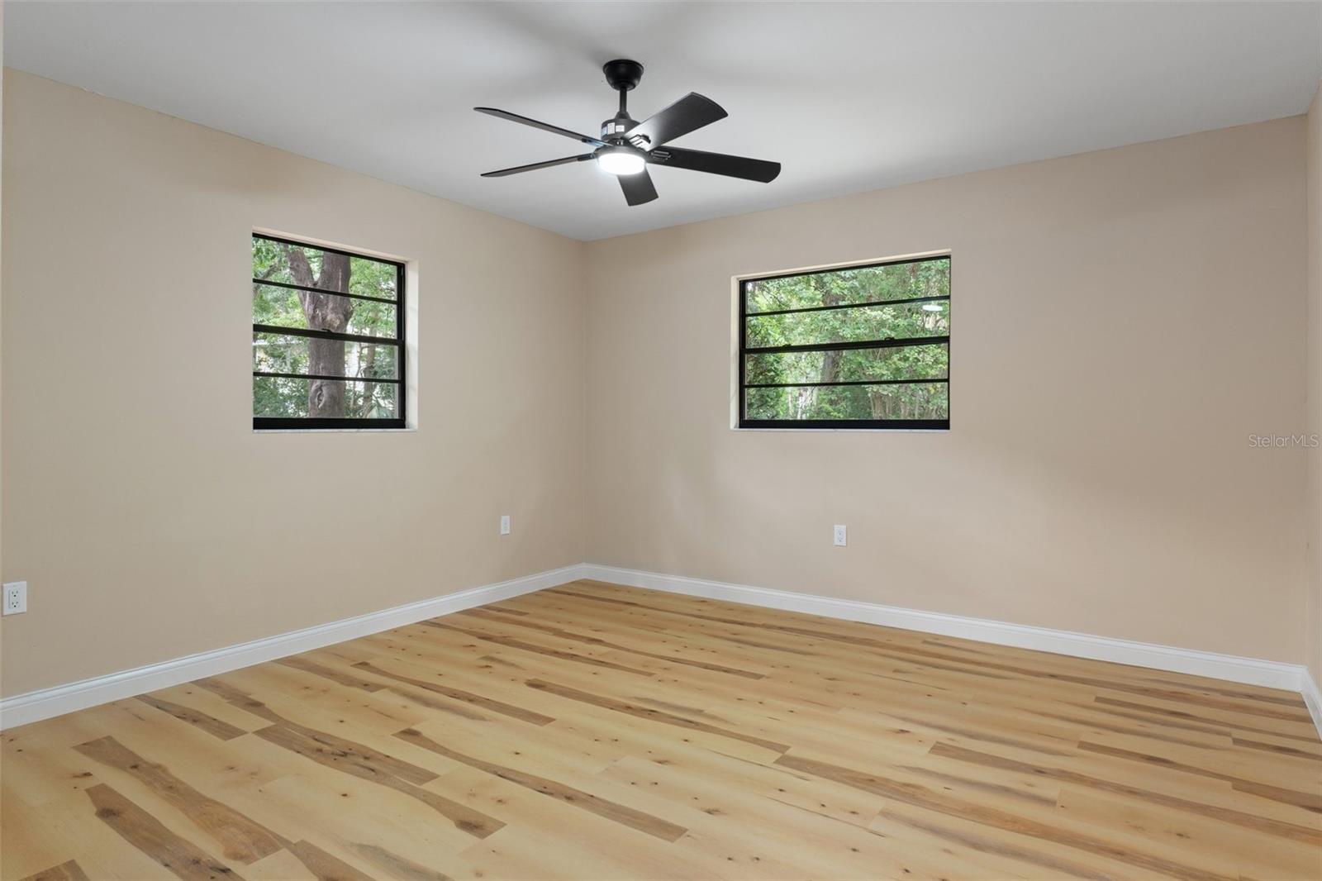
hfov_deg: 85.4
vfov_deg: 63.2
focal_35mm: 20
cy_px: 440
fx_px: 716
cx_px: 661
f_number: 8
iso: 320
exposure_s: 2.5
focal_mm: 13
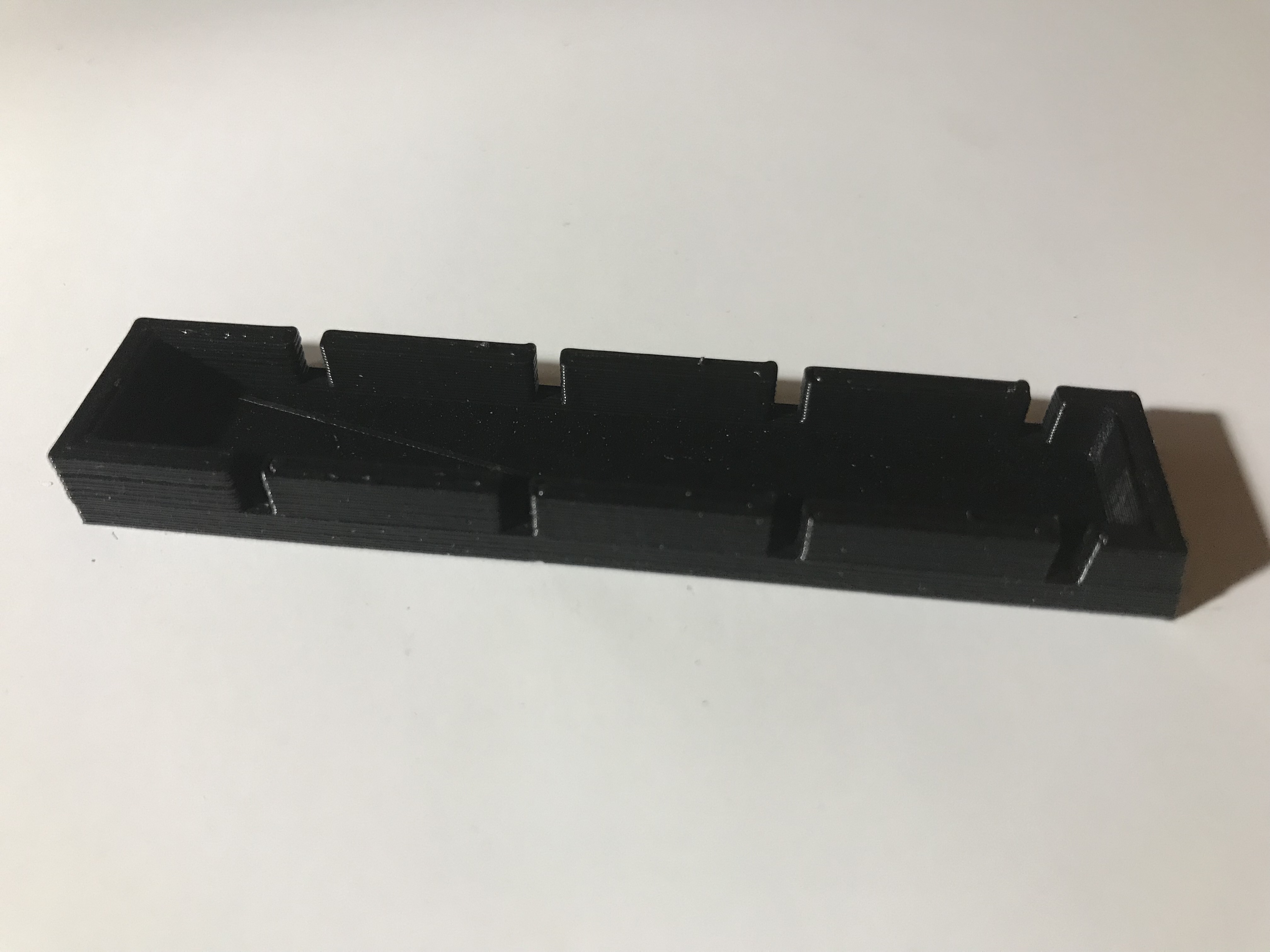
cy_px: 476
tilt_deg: -45.7
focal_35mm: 28
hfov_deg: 63.4
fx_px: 1027
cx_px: 635
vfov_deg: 49.7
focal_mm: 3.99
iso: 32
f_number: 1.8
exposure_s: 1/30
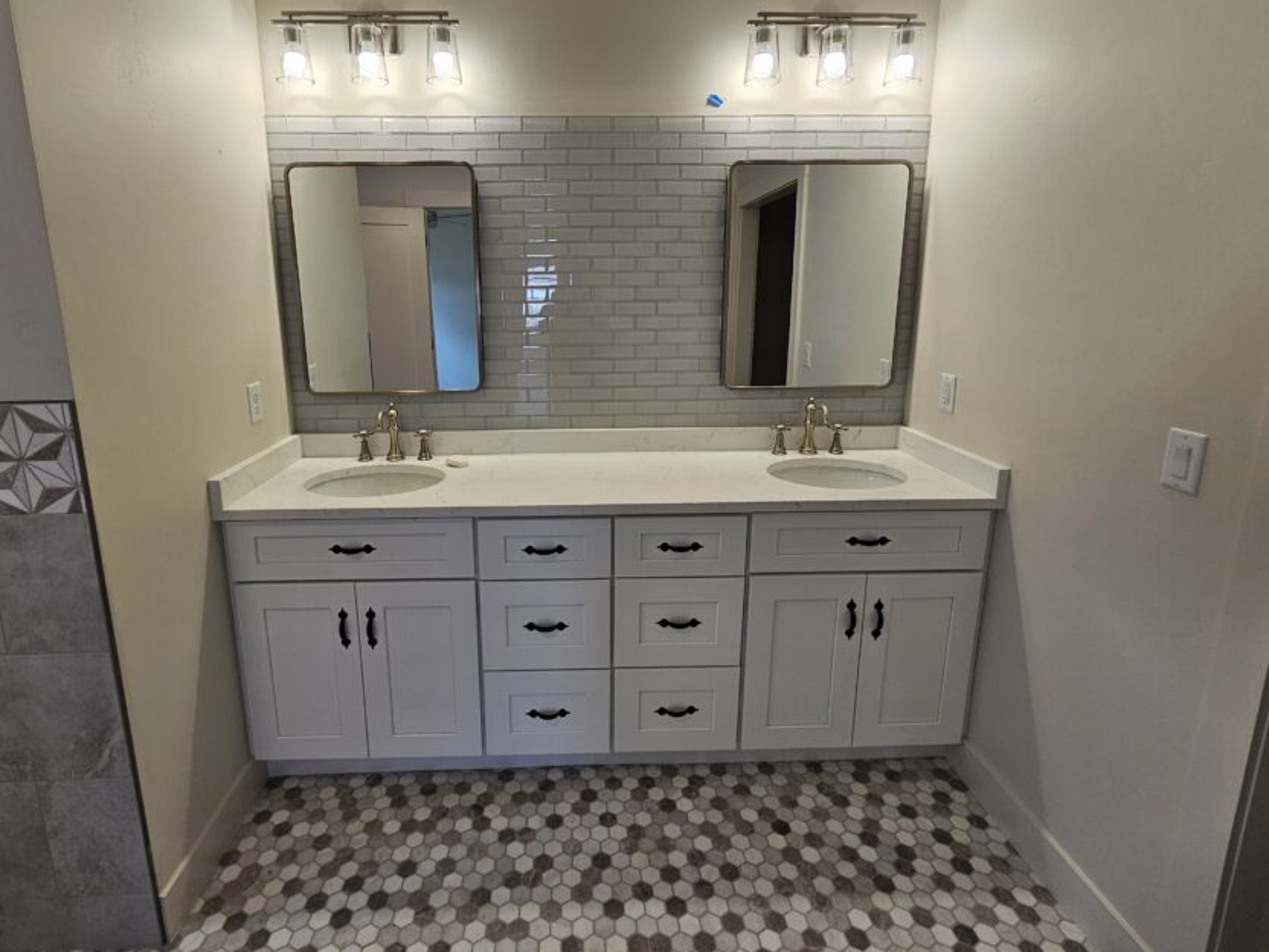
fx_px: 587
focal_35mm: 16
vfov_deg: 77.6
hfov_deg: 94.3
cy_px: 407
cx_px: 584
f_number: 2.2
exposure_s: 1/120
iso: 64
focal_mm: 2.2
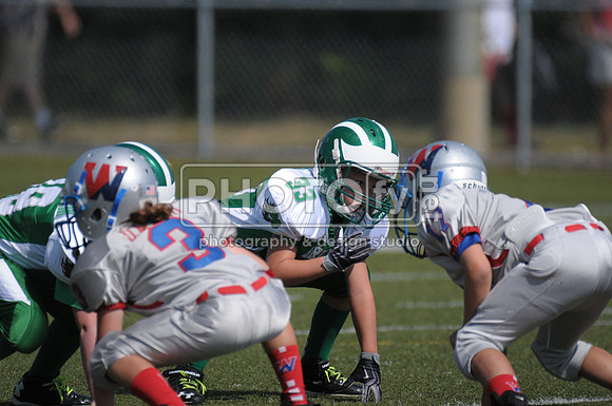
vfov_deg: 2.3
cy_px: 203
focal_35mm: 600
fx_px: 10186
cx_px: 306
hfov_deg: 3.4
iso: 640
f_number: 4
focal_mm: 400
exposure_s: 1/8000
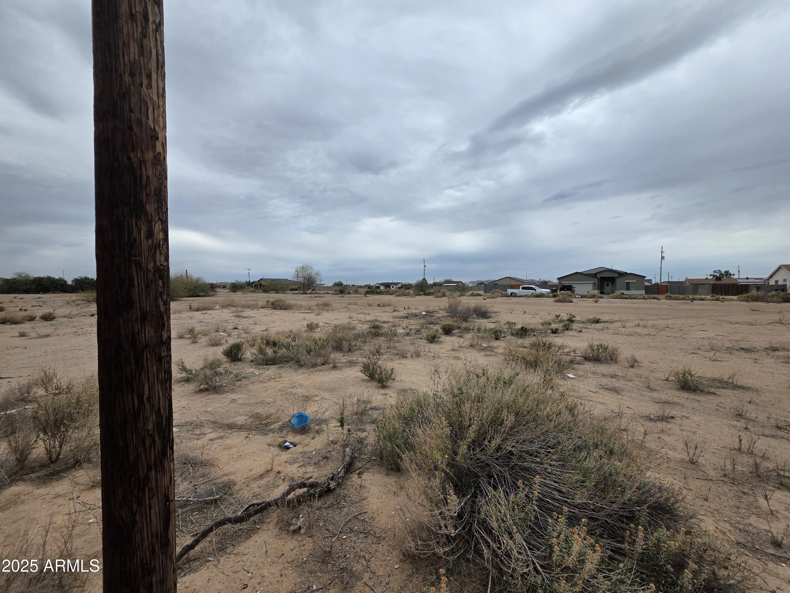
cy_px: 296
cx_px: 395
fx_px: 297
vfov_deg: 89.9
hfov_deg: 106.2
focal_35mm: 13
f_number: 1.9
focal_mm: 2.2
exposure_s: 1/779
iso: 40
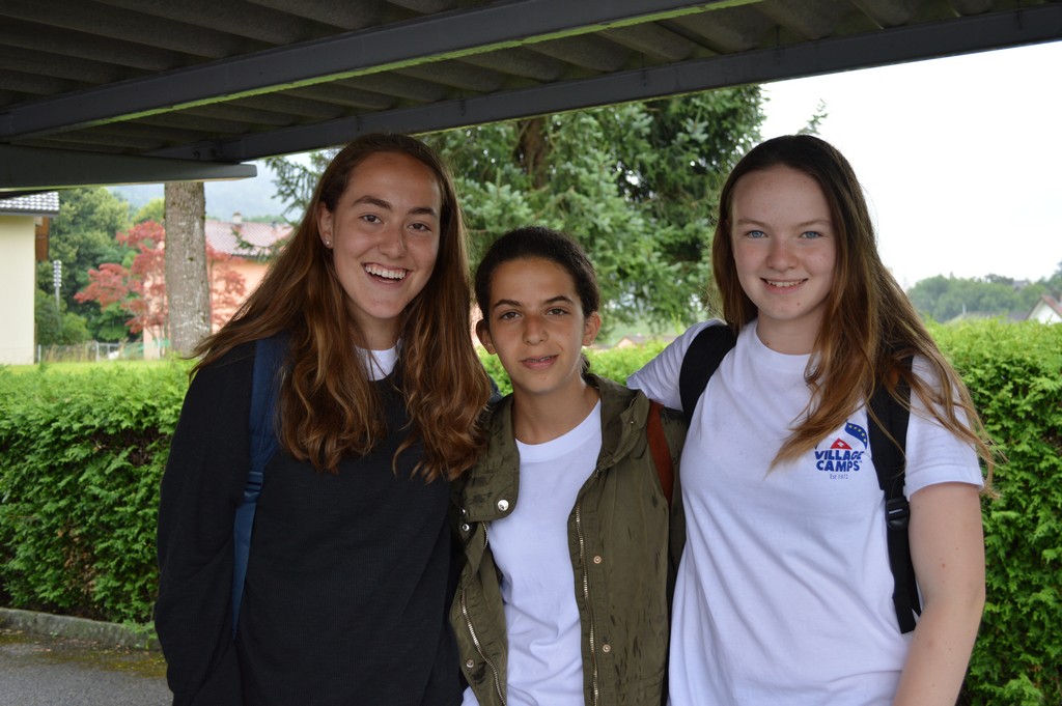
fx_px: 1061
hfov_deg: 53.2
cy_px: 353
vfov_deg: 36.8
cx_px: 531
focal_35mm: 36
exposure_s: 1/125
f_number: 4
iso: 180
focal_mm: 24
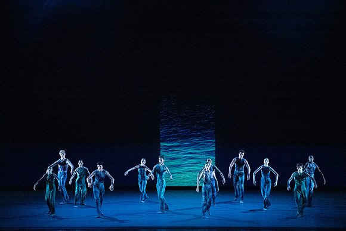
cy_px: 116
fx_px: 1355
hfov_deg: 14.5
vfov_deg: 9.7
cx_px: 173
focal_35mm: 141
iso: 25600
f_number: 5.6
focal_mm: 141
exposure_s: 1/400
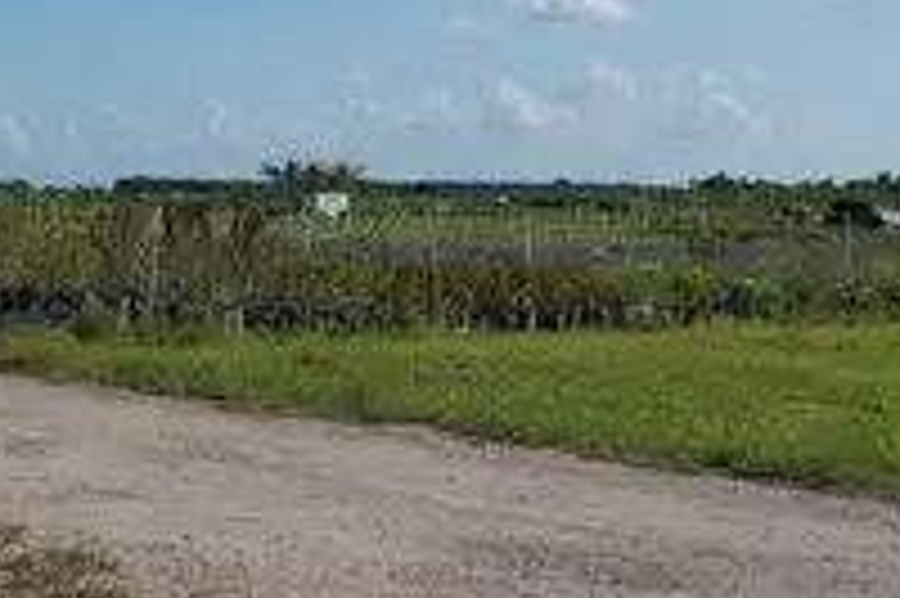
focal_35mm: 78
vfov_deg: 17.3
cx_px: 297
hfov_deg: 25.9
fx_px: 1948
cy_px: 85
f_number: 10
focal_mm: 26
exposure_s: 1/400
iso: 200
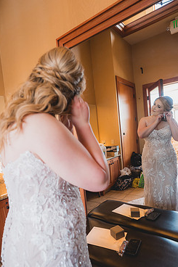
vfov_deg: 78.2
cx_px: 82
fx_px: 163
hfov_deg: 57.1
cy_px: 152
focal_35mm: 22
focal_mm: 18
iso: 1250
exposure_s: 1/320
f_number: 2.8
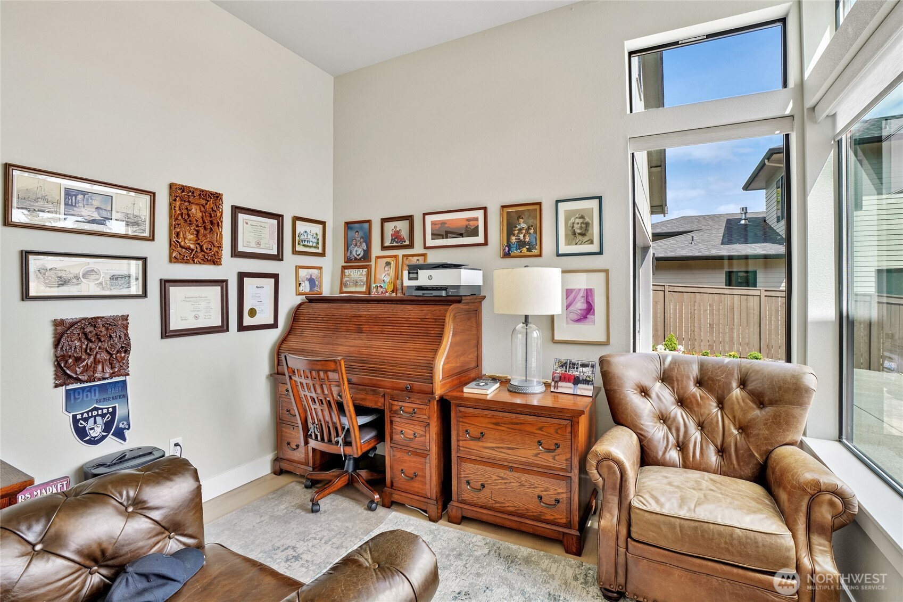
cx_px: 452
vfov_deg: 73.7
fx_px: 401
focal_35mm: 16
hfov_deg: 96.7
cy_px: 301
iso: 400
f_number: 8
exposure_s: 1/50
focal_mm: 16
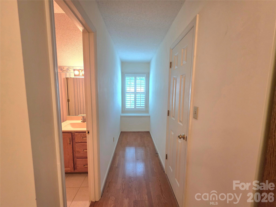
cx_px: 138
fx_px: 104
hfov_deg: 106.2
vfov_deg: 89.9
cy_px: 104
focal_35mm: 13
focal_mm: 2.2
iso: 250
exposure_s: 1/120
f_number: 1.9
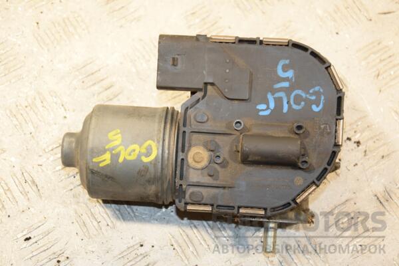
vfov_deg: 15.7
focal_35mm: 87
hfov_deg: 23.4
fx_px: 964
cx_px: 200
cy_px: 133
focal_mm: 58
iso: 800
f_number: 5.6
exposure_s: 1/200
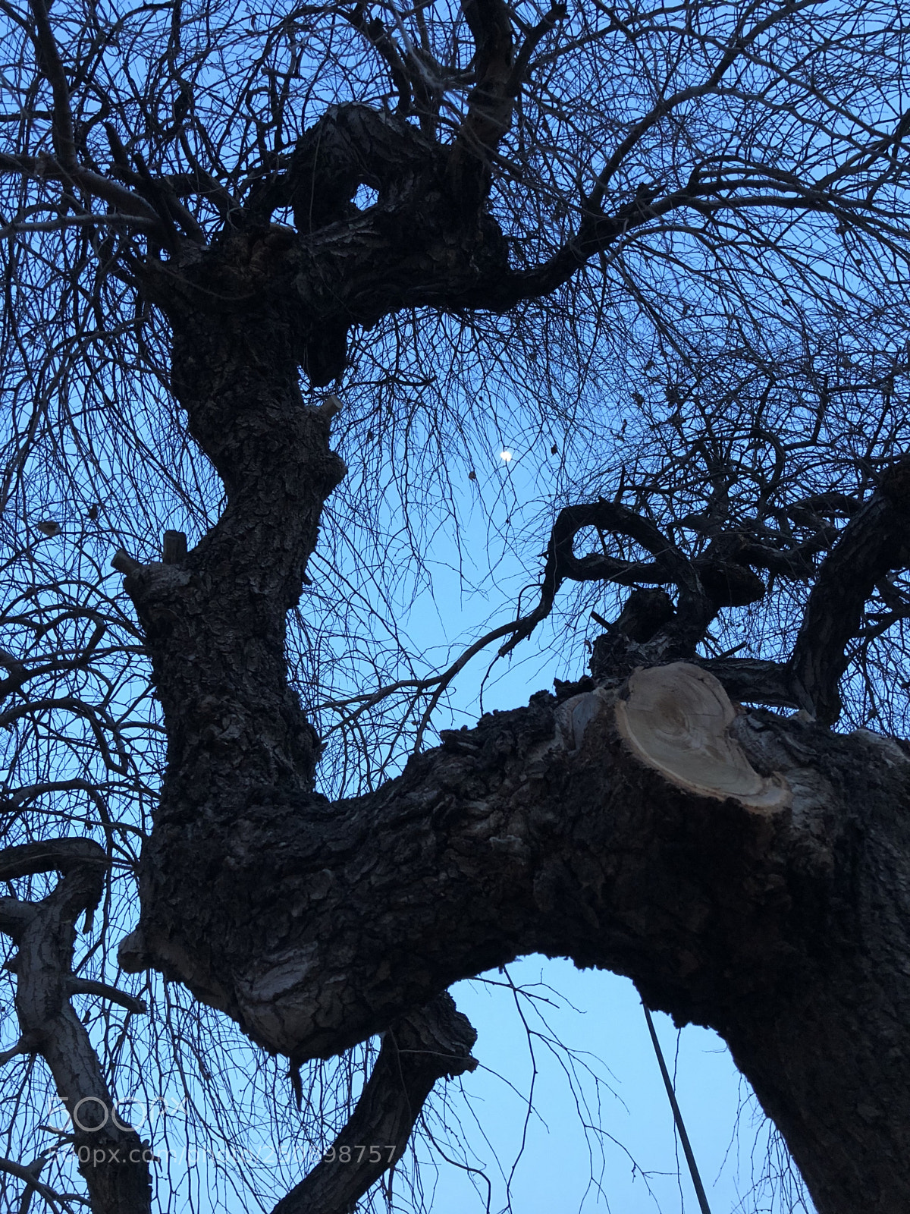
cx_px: 455
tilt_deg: +52.8
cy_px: 607
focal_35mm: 28
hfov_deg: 49.7
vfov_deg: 63.4
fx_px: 981
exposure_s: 1/17
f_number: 1.8
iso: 100
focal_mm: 4
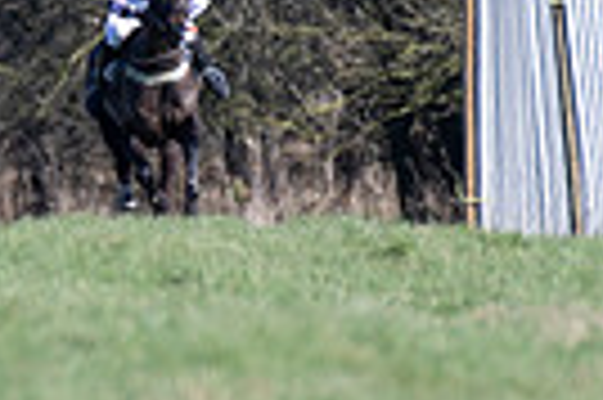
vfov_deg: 0.8
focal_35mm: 1822
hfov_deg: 1.1
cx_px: -81
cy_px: -85
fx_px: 30481
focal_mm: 280
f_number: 4
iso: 160
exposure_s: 1/1000
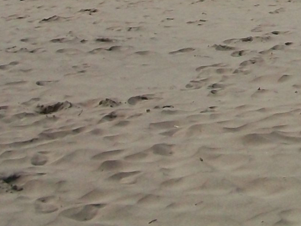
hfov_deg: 12.9
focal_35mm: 144
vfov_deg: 9.7
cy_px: -202
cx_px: 464
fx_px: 1252
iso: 80
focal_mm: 5.7
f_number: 5.5
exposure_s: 1/640
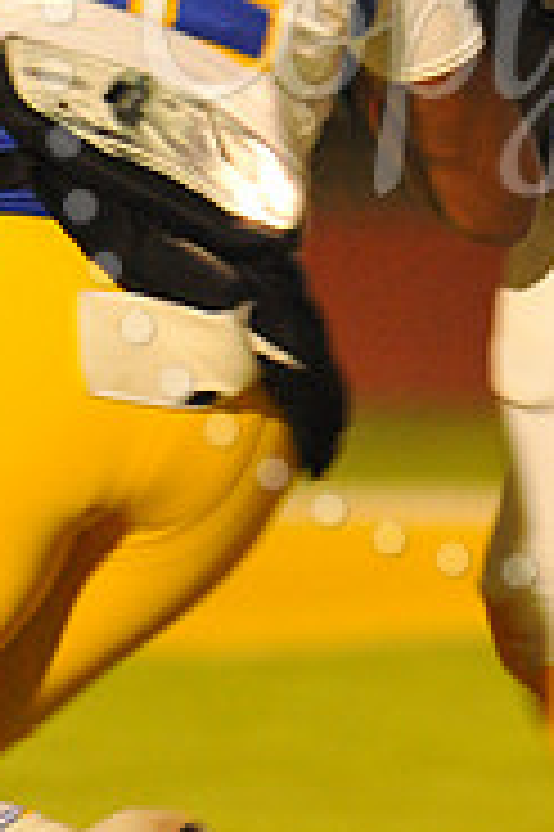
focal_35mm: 1881
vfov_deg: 1.1
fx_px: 43498
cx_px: 586
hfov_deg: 0.7
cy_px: 40
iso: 6400
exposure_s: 1/160
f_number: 6.3
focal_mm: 600
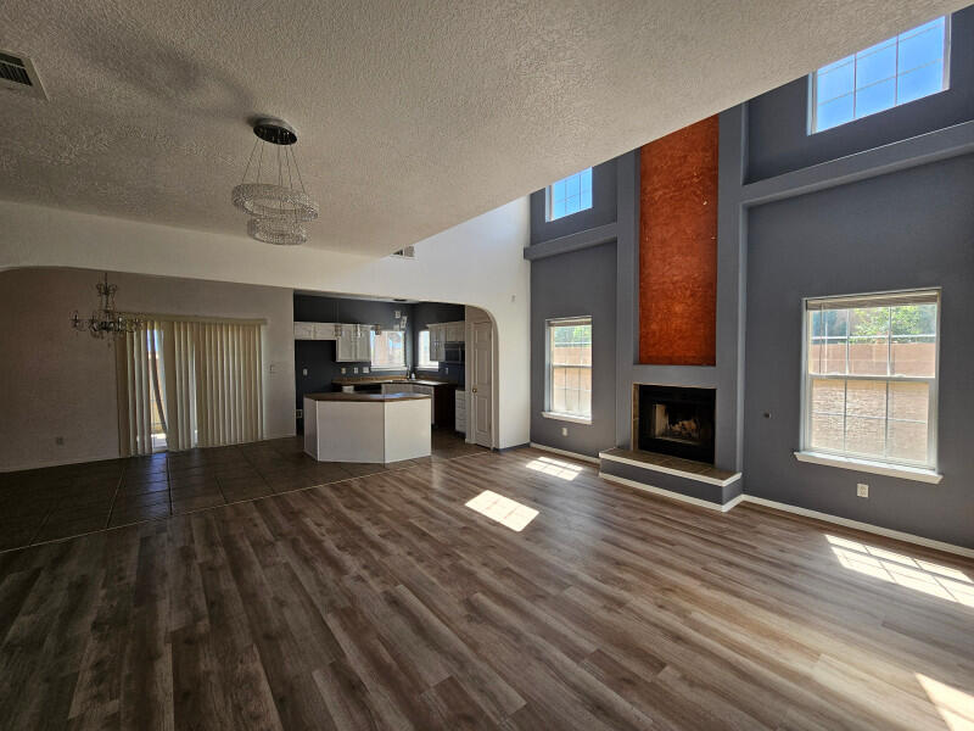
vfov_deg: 89.9
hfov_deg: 106.2
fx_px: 366
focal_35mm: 13
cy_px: 366
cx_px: 487
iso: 50
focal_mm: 2.2
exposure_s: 1/126
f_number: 2.2
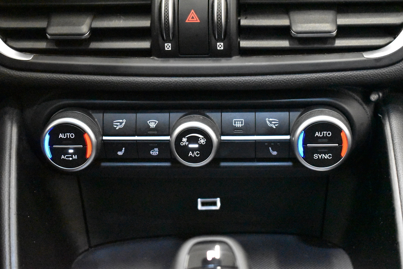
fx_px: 773
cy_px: 134
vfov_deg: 19.8
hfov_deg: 29.2
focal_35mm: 69
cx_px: 202
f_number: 5.3
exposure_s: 1/80
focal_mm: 46
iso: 18000
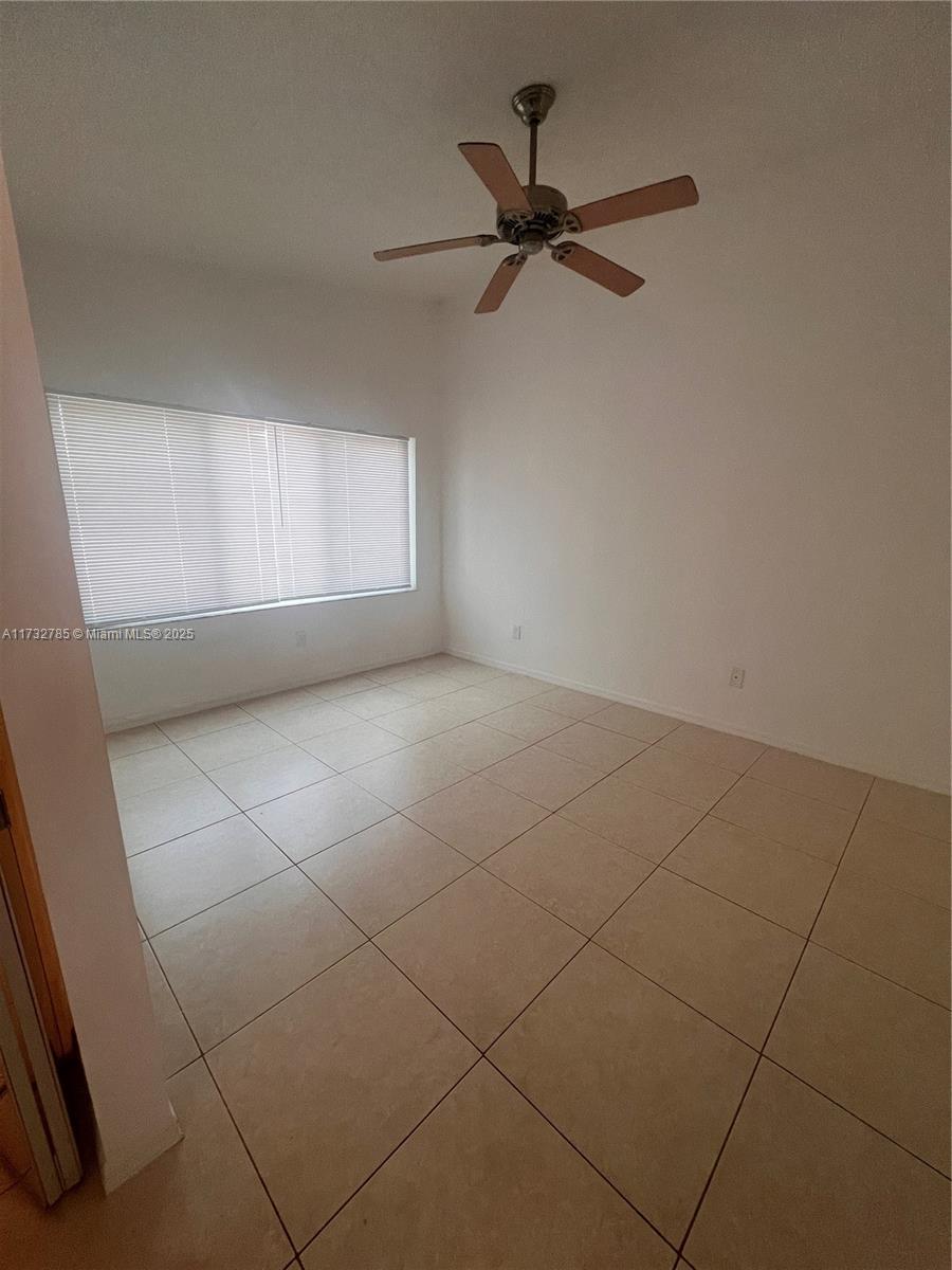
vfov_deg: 106.2
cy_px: 635
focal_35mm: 13
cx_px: 476
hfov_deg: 89.9
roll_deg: -0.6
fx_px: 477
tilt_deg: -13.6
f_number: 1.8
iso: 125
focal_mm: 1.57
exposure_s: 1/120
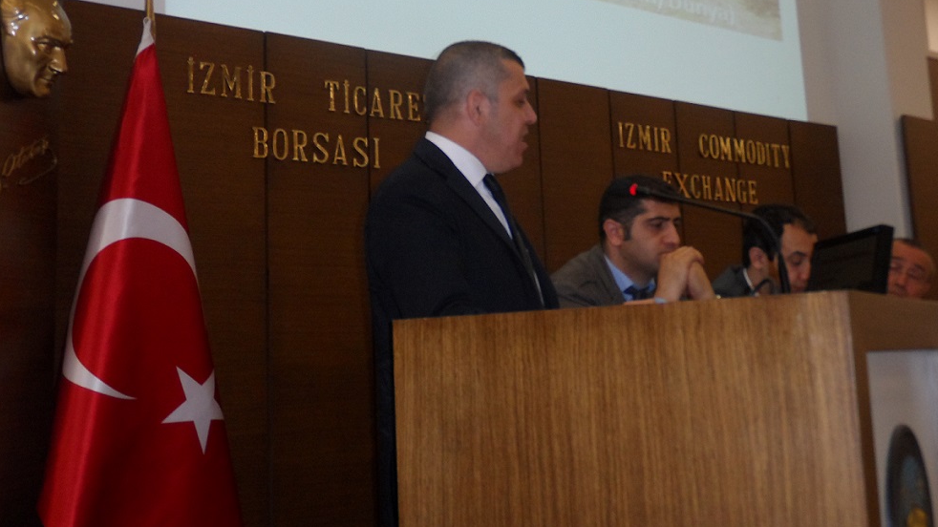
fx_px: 1268
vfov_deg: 23.2
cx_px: 472
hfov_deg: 40.6
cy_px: 131
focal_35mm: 51
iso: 240
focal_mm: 6.8
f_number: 3.7
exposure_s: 1/45
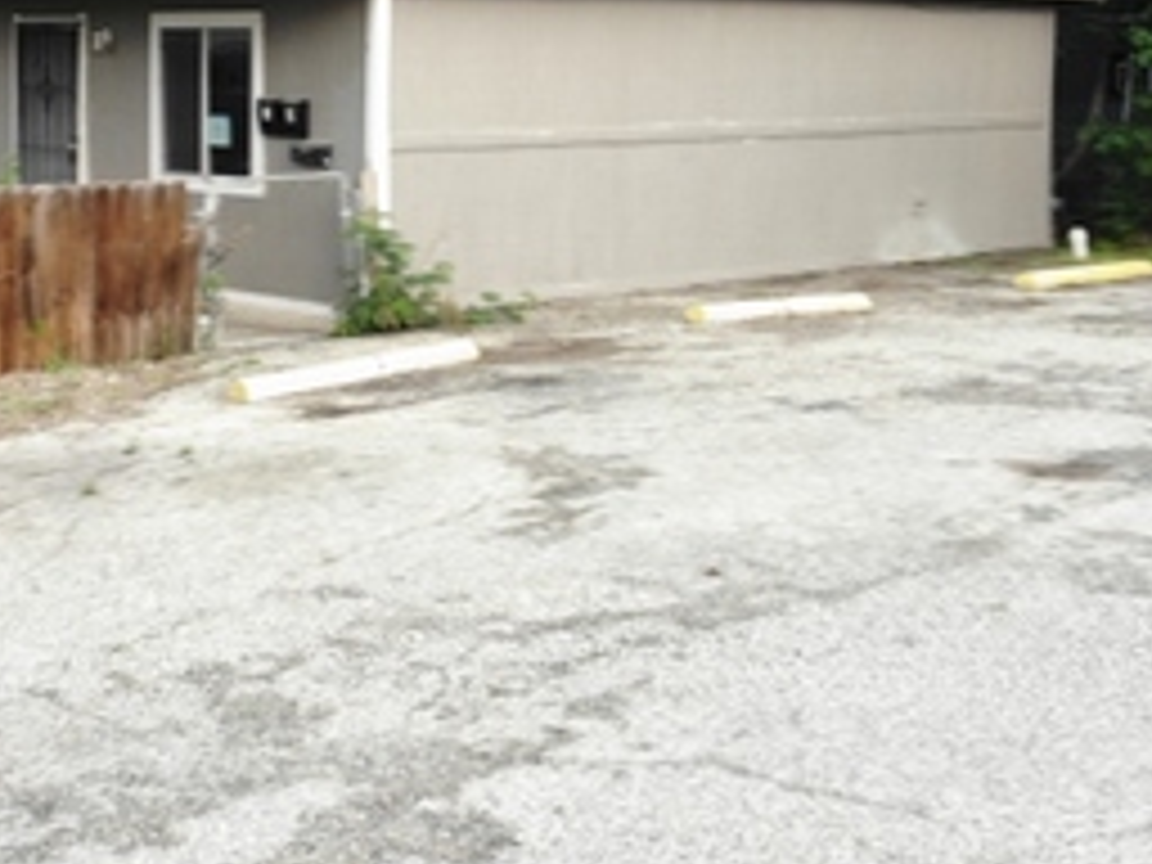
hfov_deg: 31.9
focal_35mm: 60
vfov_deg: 24.2
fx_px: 1997
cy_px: 238
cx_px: 360
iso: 116
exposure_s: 1/230
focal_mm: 4.5
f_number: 2.8
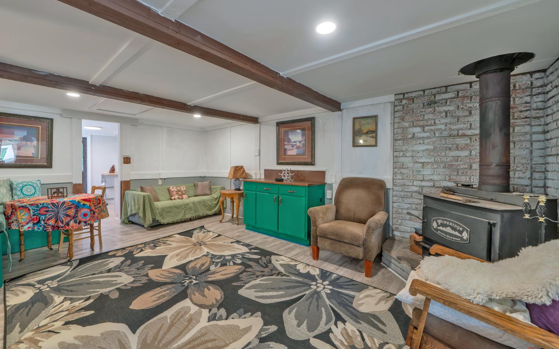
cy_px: 161
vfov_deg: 78.5
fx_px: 213
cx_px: 273
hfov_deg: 105.3
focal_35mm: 14
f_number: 6.3
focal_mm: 13
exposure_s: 1/6
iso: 320
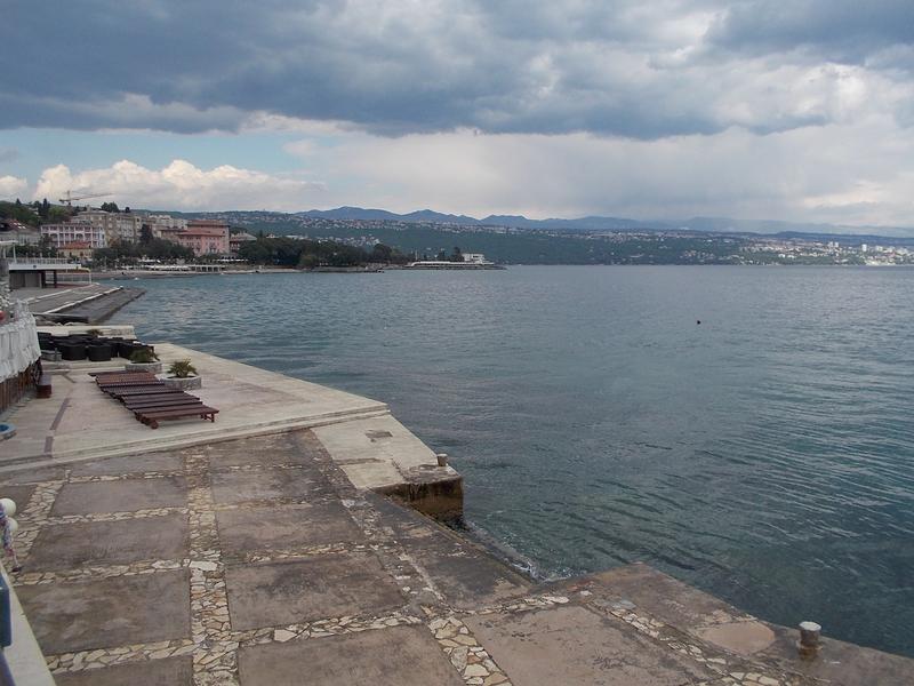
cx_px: 457
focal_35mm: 29
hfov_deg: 61.7
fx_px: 766
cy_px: 343
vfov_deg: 48.2
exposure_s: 1/800
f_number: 3.3
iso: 80
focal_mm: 4.1
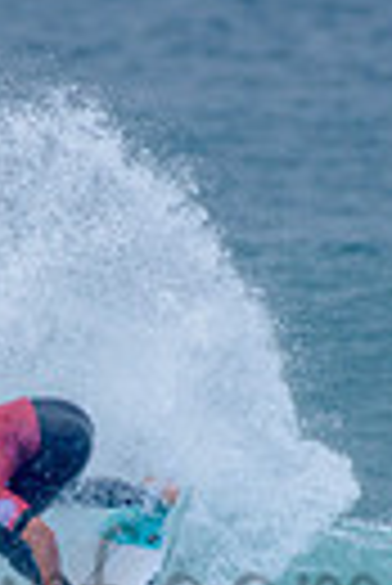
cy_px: 556
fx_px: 37008
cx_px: 72
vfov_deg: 0.9
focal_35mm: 2272
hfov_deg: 0.6
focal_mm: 500
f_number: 5.6
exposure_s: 1/800
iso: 160
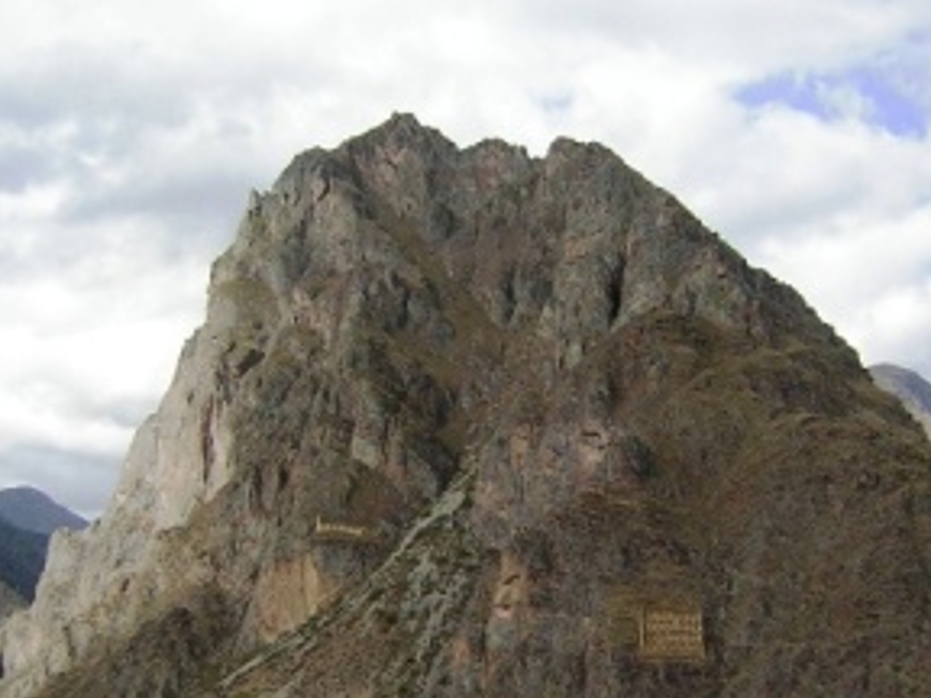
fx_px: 1506
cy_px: 459
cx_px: 566
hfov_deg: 34.2
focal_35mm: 56
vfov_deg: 26.0
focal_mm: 4.7
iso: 50
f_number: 5.2
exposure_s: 1/227
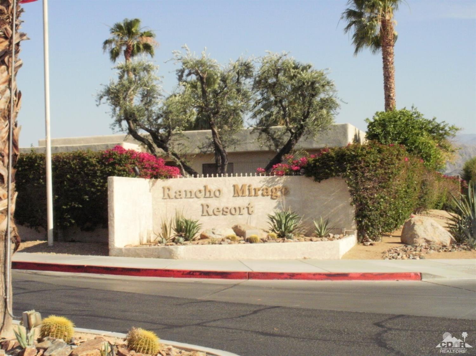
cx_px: 238
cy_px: 178
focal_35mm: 64
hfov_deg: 30.3
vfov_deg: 22.9
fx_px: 880
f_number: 7.3
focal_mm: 11.2
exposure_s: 1/1250
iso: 400
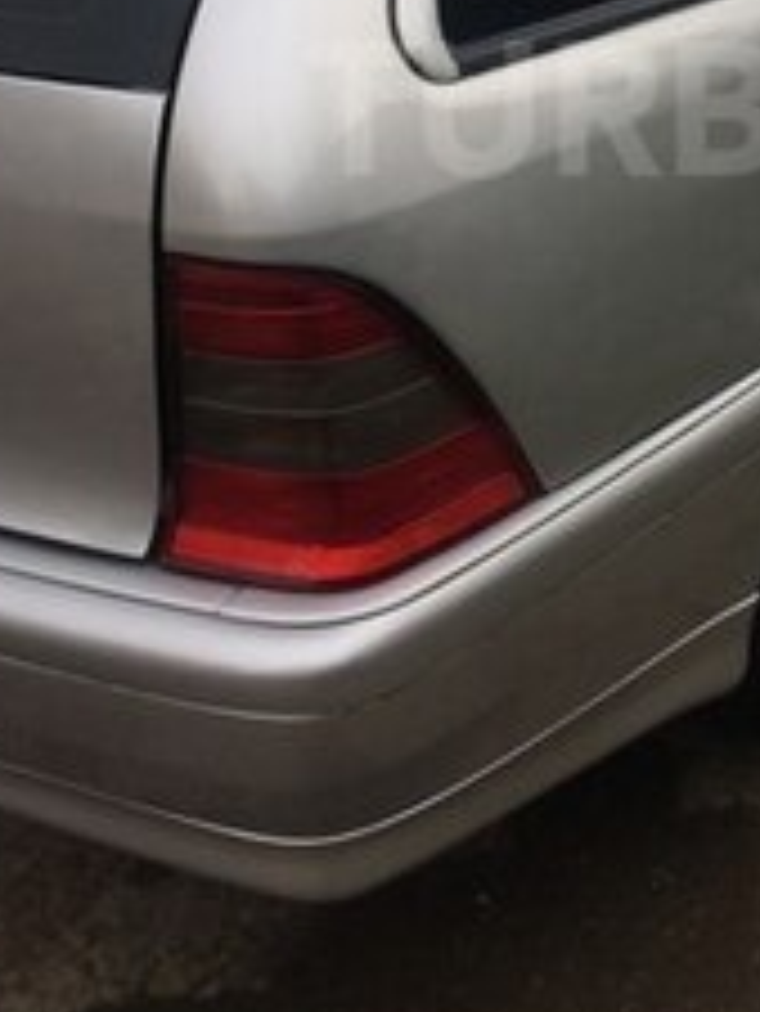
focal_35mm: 64
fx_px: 1872
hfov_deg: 22.1
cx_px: 769
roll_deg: +1.0
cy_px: 108
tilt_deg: -16.4
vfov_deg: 29.1
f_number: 2.2
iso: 32
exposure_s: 1/441
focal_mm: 4.15
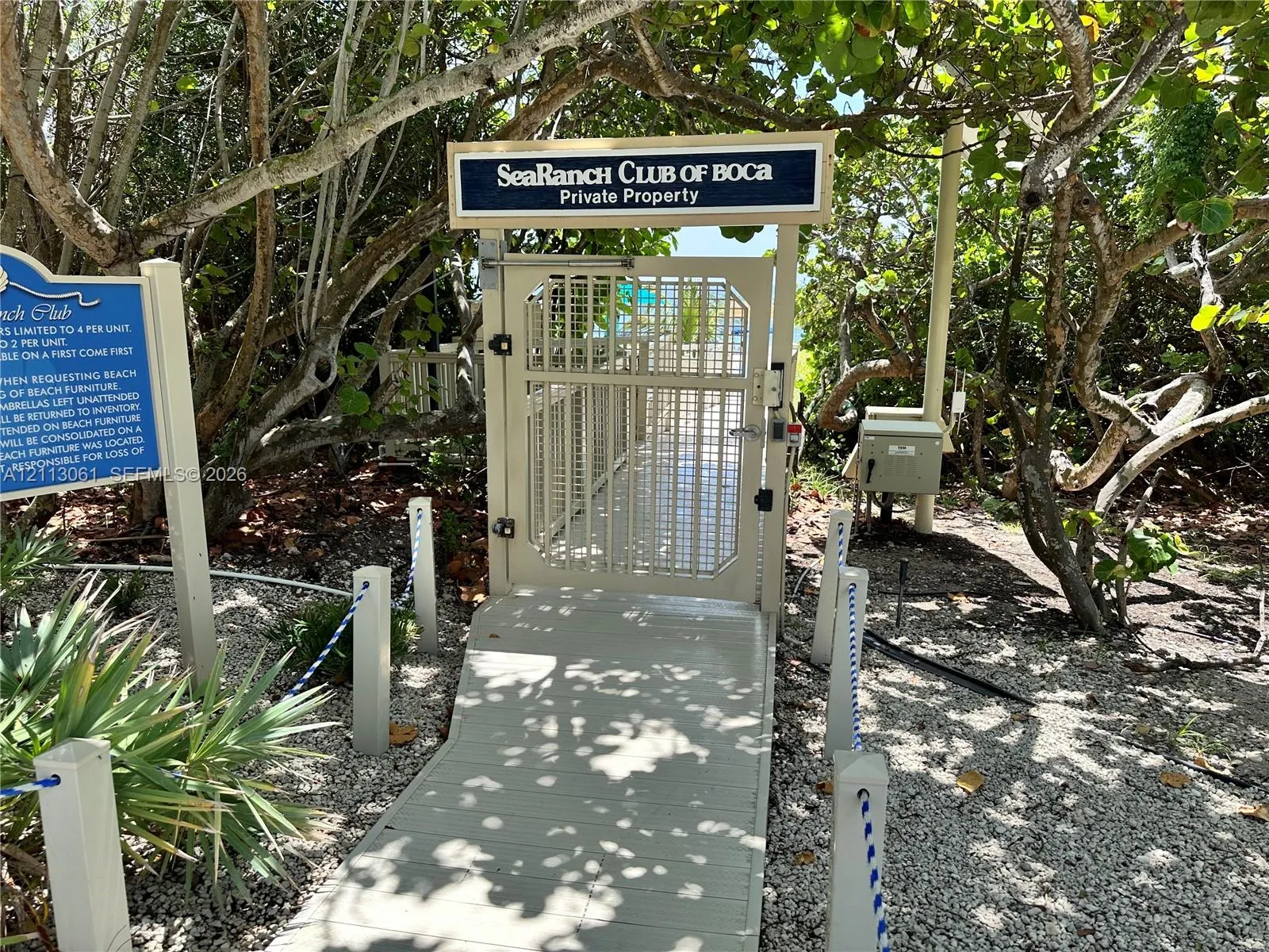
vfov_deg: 56.8
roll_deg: -0.2
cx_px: 634
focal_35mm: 24
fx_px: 880
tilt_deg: -12.6
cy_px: 476
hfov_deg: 71.6
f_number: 1.78
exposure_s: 1/1095
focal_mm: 6.86
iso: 80
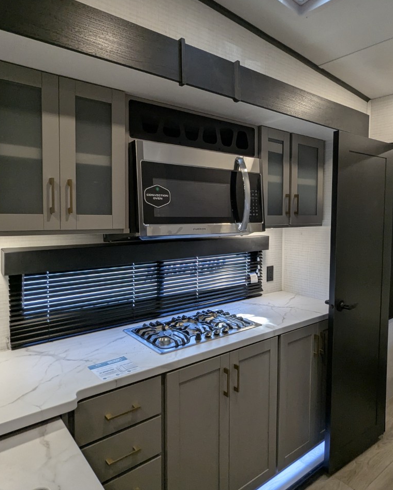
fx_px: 334
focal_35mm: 23
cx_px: 215
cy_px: 232
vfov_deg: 72.5
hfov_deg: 60.8
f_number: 2.2
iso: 184
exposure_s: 1/174
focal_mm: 2.35
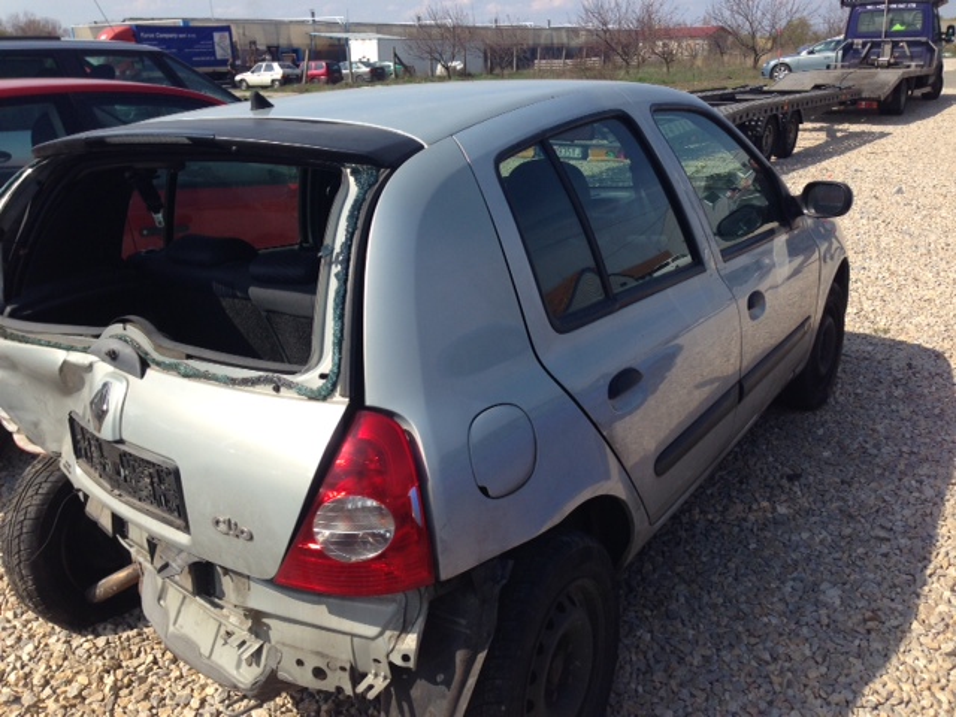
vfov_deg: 42.9
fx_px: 911
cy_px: 358
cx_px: 478
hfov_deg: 55.4
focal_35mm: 33
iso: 50
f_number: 2.4
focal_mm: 4.12
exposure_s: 1/1391
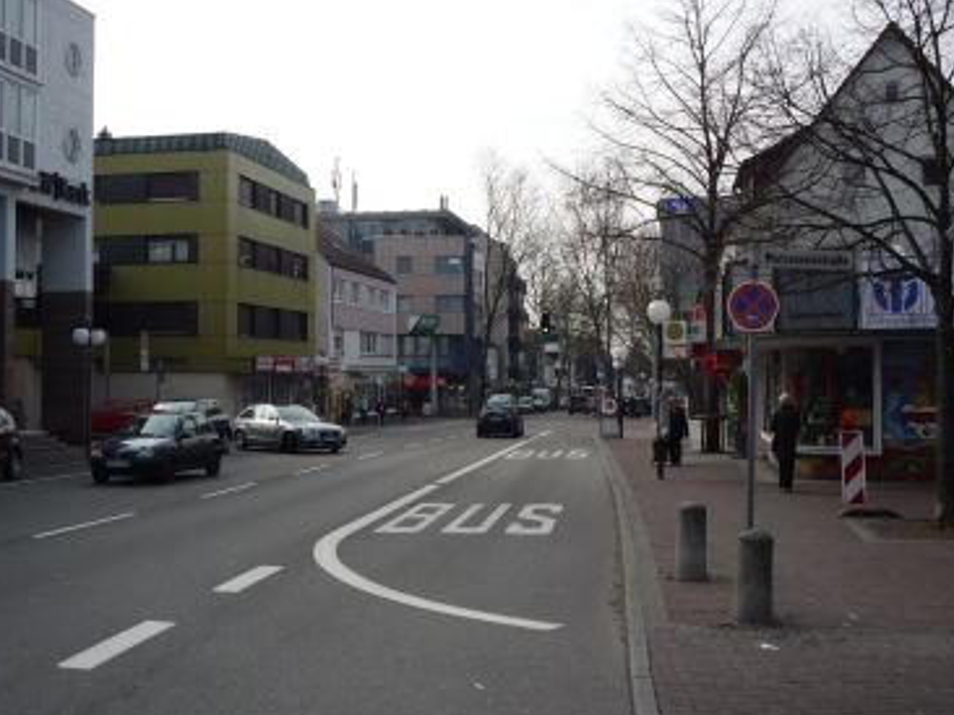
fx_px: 1157
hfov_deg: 44.7
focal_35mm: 42
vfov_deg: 34.3
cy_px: 324
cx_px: 425
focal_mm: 5.2
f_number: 5
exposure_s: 1/400
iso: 100
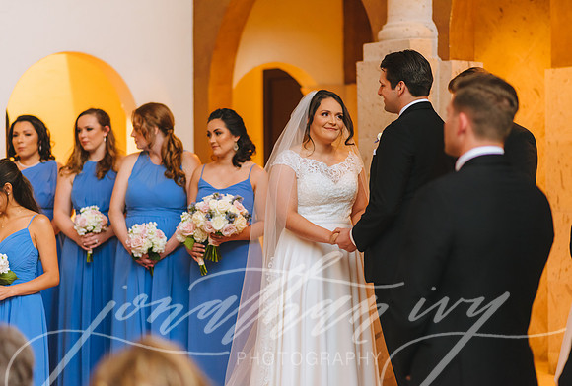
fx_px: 1411
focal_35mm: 88
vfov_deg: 15.6
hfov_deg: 22.9
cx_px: 283
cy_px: 193
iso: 2500
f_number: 2
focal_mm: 85
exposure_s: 1/200
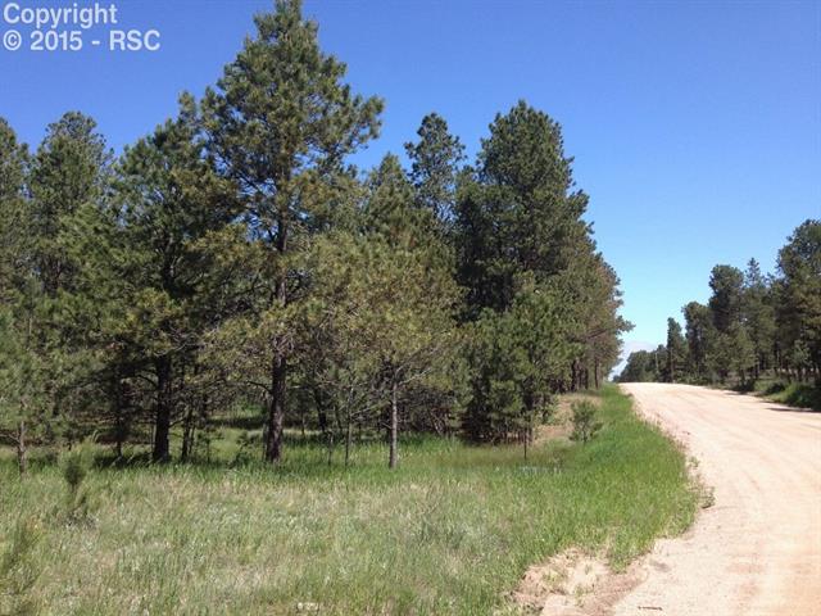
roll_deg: -0.4
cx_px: 410
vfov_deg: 40.7
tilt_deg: +6.4
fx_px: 830
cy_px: 308
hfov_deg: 52.6
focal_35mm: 35
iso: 50
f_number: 2.4
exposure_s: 1/968
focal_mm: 4.28
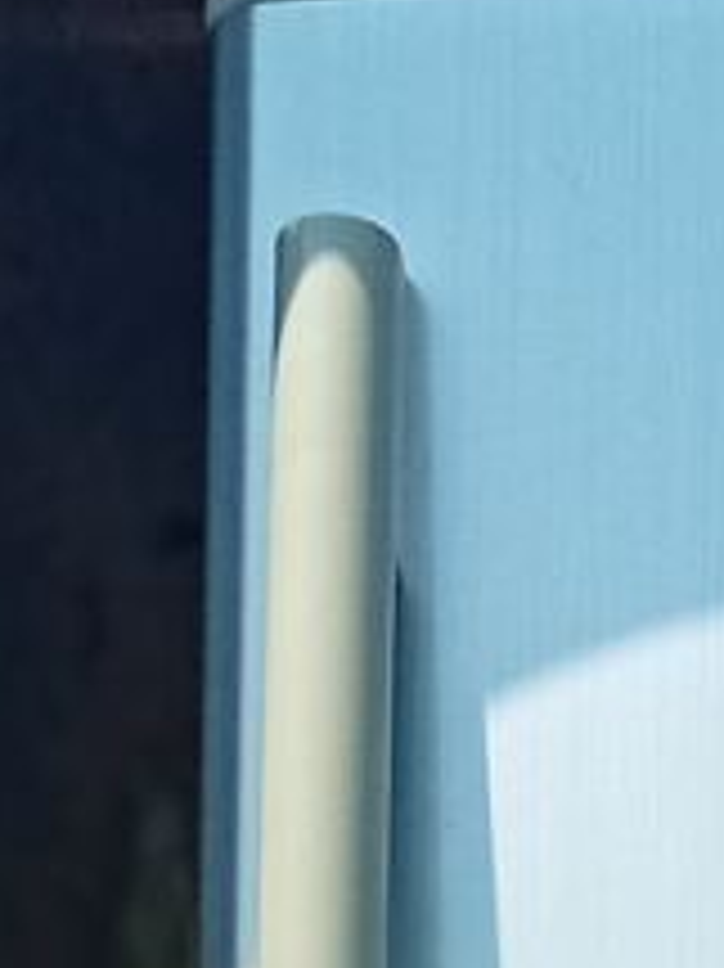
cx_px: 1003
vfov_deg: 9.5
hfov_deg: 8.4
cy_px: 2641
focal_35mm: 174
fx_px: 4857
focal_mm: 3.38
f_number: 2.8
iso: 125
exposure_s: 1/301
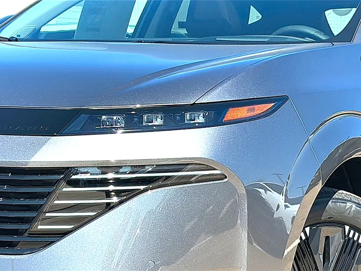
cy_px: 136
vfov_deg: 14.8
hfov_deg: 19.6
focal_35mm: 100
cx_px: 180
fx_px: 1043
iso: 100
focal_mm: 6.86
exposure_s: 1/3906
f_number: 1.78
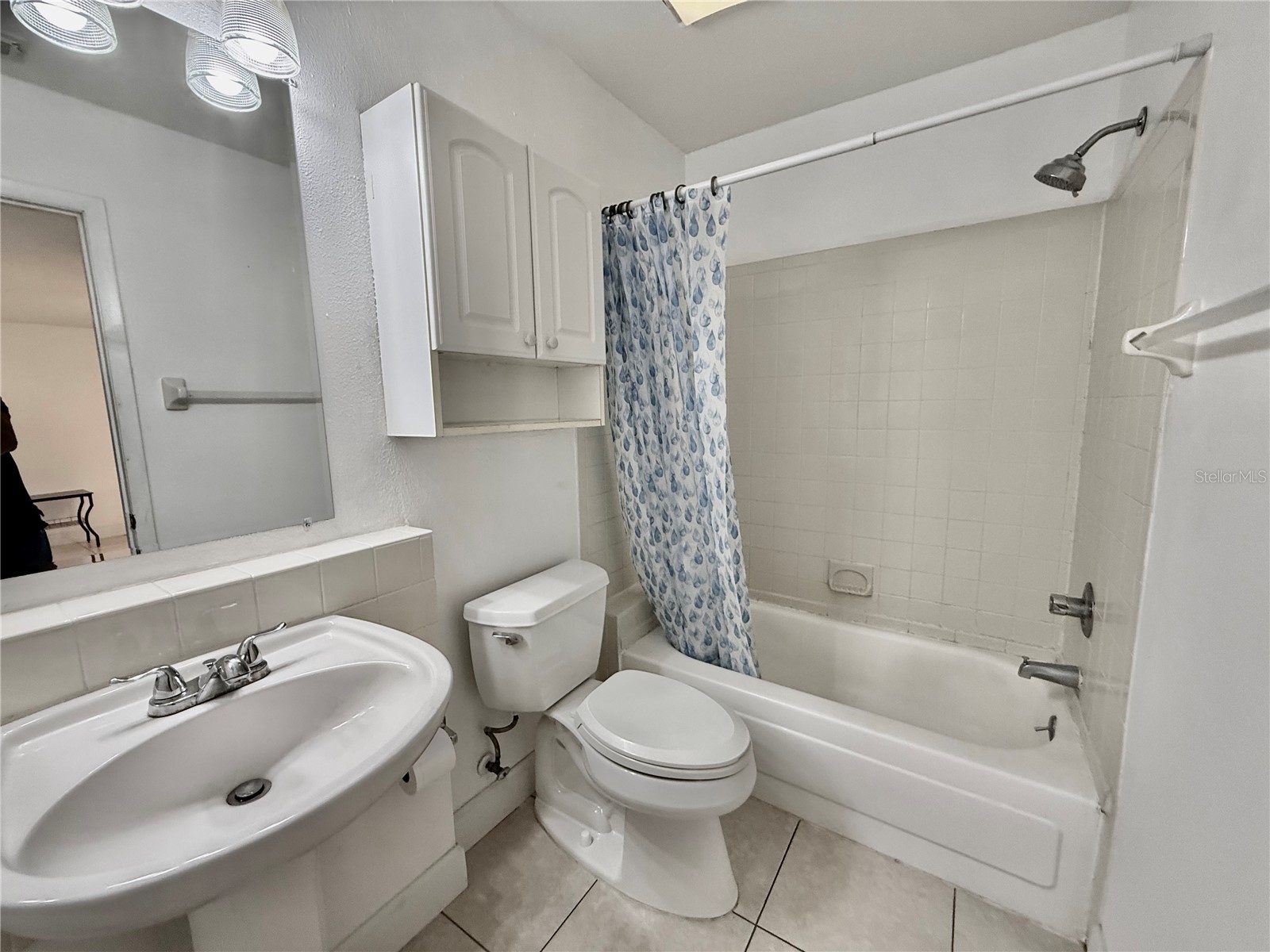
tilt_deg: -6.7
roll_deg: +0.7
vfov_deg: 85.7
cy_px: 476
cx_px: 635
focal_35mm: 14
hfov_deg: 102.1
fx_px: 514
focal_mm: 2.22
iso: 320
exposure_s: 1/120
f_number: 2.2
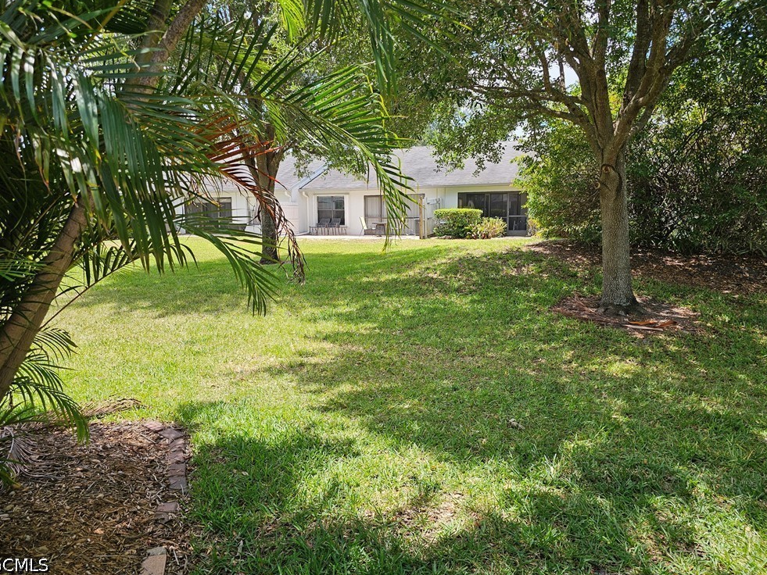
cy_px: 278
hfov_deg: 71.6
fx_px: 532
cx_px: 375
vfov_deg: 56.8
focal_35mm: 24
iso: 10
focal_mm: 6.3
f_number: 1.7
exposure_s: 1/270
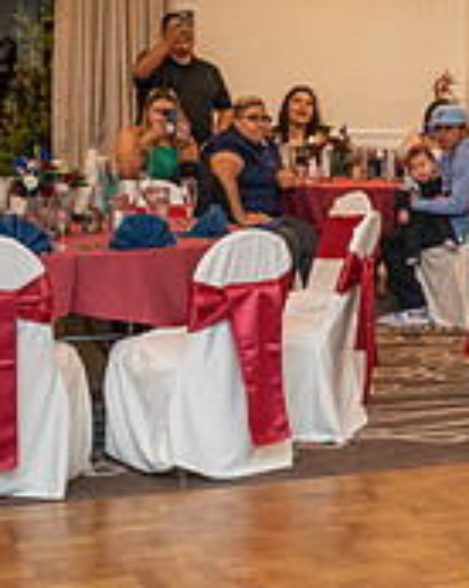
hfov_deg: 12.8
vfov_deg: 18.5
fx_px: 1808
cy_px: 289
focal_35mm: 104
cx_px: 945
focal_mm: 33
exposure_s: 1/200
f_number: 4
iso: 2500
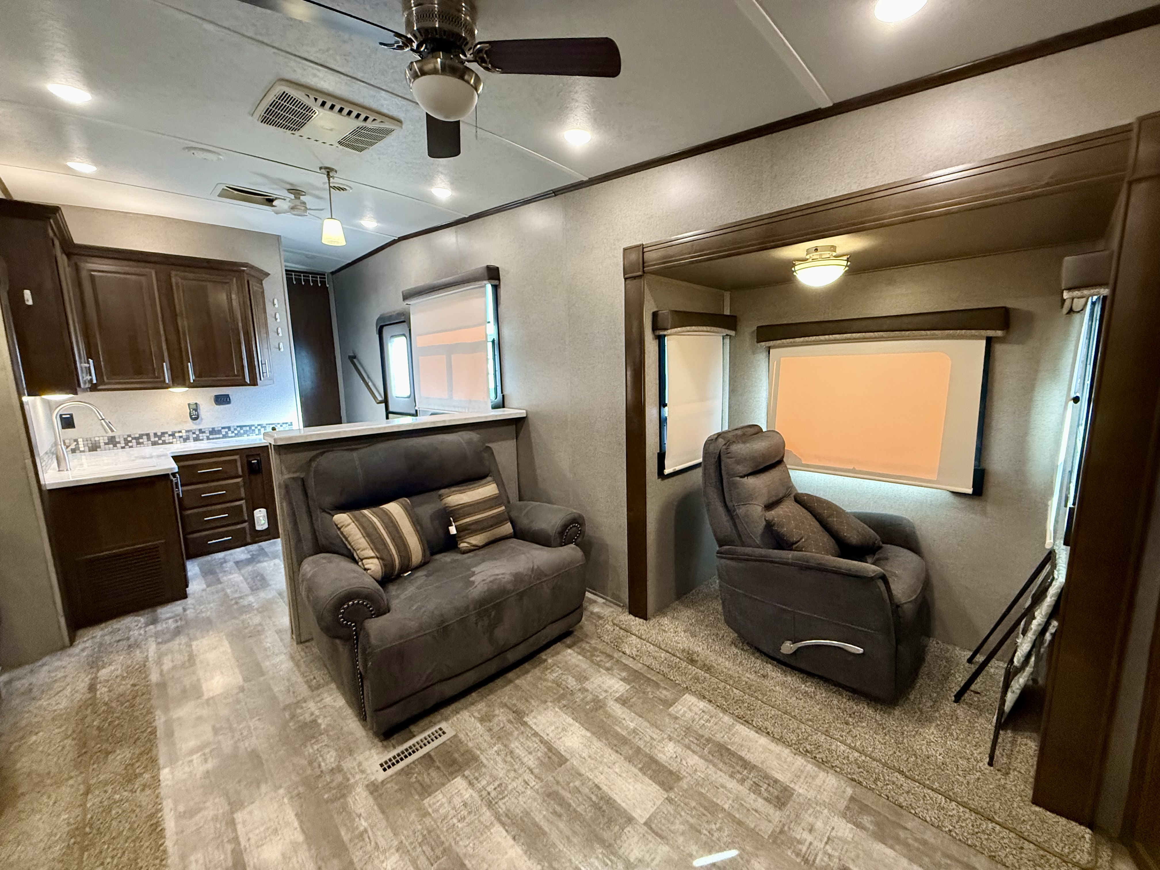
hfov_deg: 102.1
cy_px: 435
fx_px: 469
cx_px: 580
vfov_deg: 85.7
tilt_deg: -7.6
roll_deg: +0.2
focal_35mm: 14
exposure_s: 1/60
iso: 640
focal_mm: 2.22
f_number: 2.2
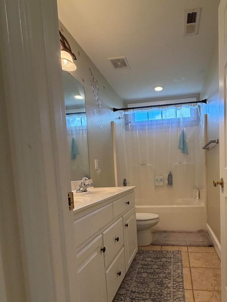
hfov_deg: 64.0
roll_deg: +1.7
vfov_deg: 80.4
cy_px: 187
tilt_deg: -5.1
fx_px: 175
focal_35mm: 20
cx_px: 154
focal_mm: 2.22
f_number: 2.2
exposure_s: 1/60
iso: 250
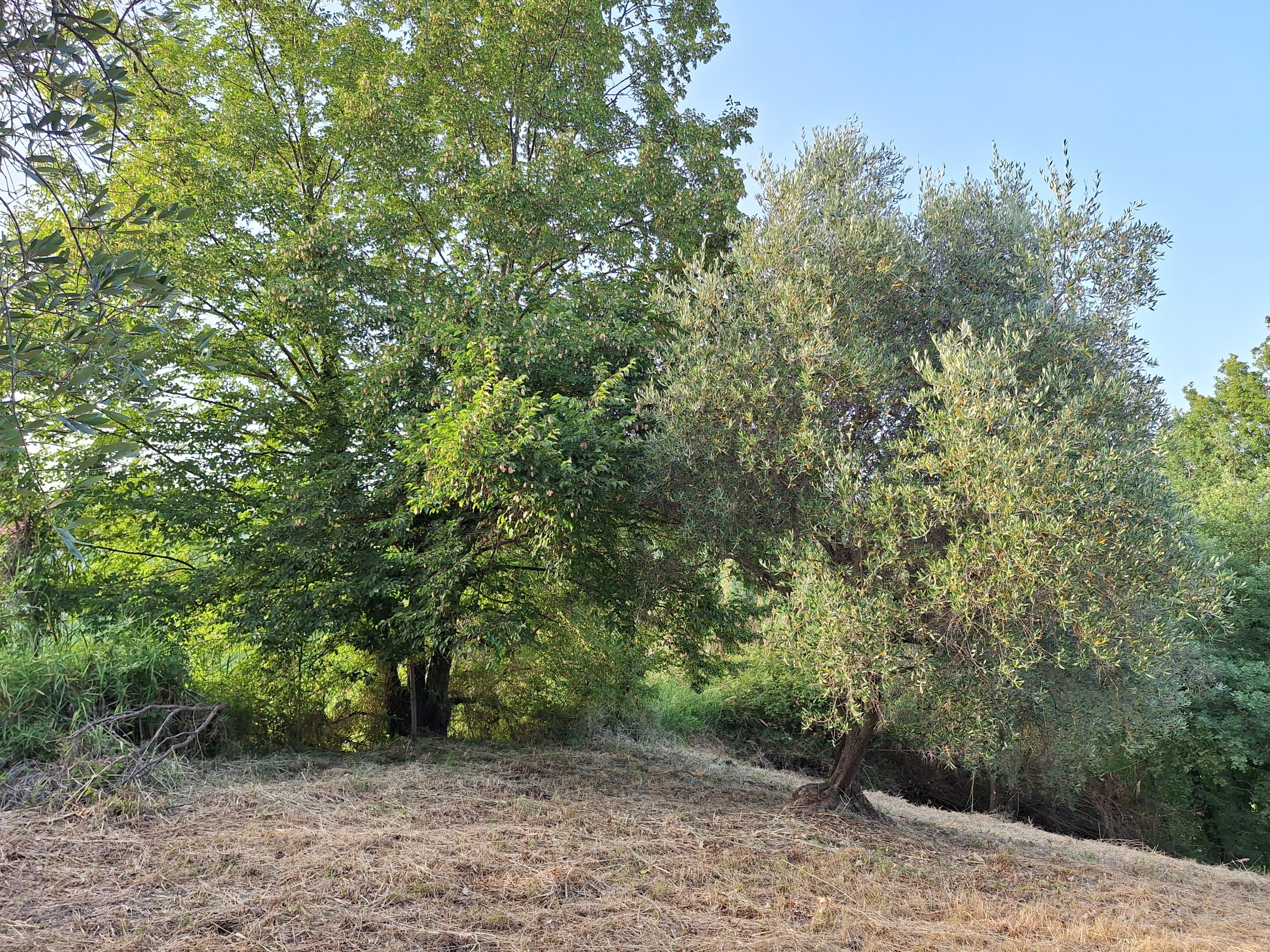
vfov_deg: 58.9
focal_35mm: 23
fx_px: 844
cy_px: 476
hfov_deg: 73.9
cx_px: 635
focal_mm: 5.54
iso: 40
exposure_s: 1/258
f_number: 1.8
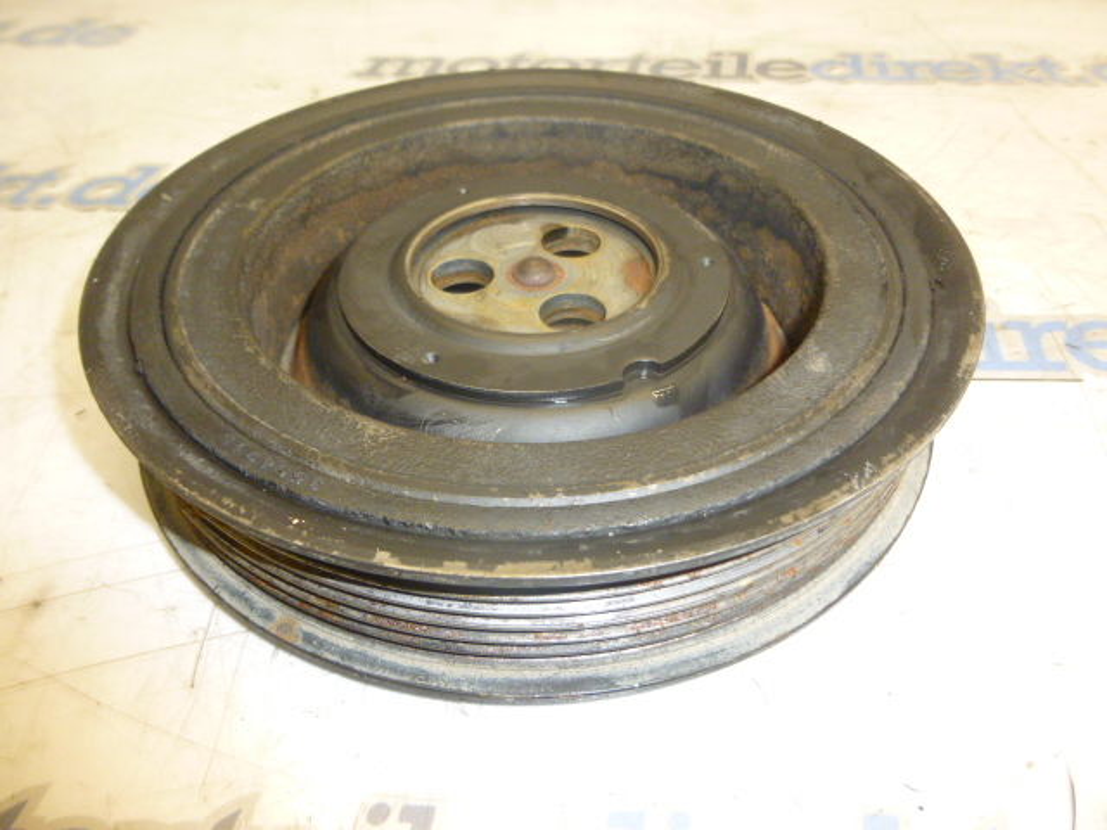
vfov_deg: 54.9
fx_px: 799
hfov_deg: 69.4
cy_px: 415
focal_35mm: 25
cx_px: 554
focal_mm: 4.5
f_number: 3.1
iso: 320
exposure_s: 1/60
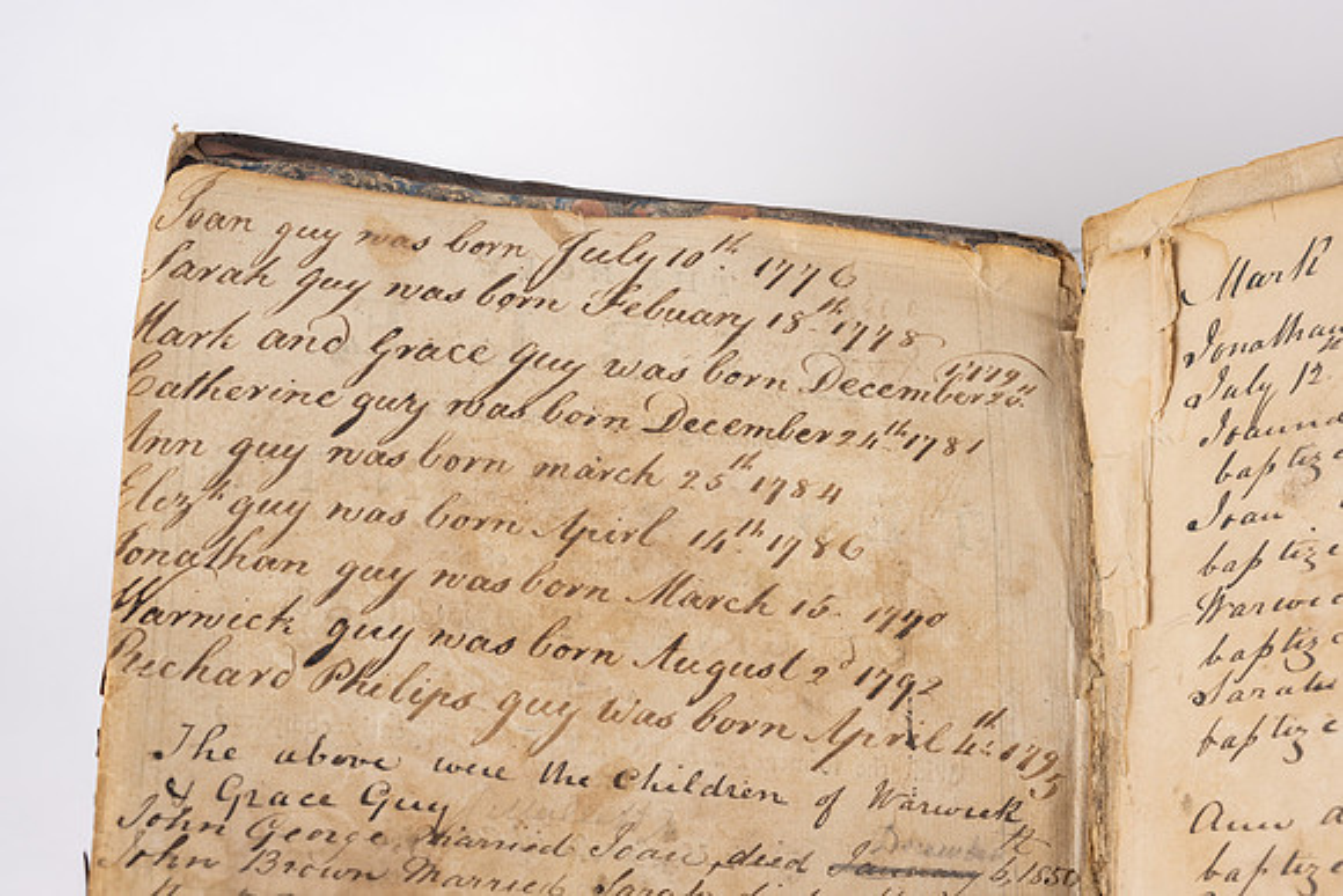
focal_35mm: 60
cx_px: 672
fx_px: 2239
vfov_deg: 22.6
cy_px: 448
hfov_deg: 33.4
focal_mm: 60
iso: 100
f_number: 13
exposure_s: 1/125
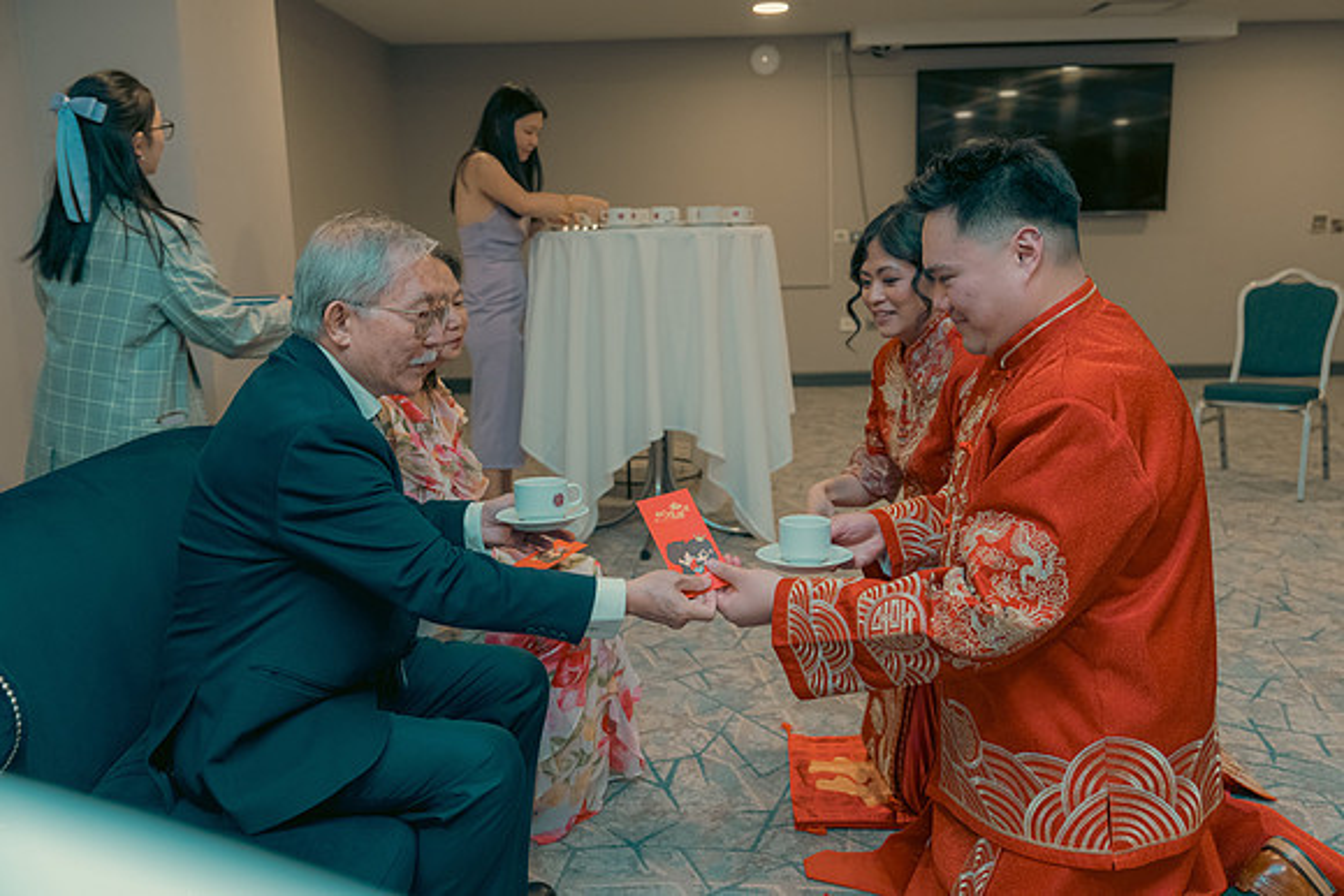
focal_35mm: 32
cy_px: 448
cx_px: 672
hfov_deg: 58.7
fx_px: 1195
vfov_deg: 41.1
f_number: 3.5
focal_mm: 32
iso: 2500
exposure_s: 1/160
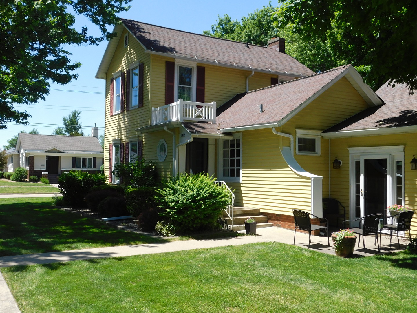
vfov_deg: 39.7
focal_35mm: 36
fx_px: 434
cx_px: 208
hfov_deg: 51.4
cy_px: 156
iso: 125
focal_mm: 6.3
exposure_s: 1/800
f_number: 3.5
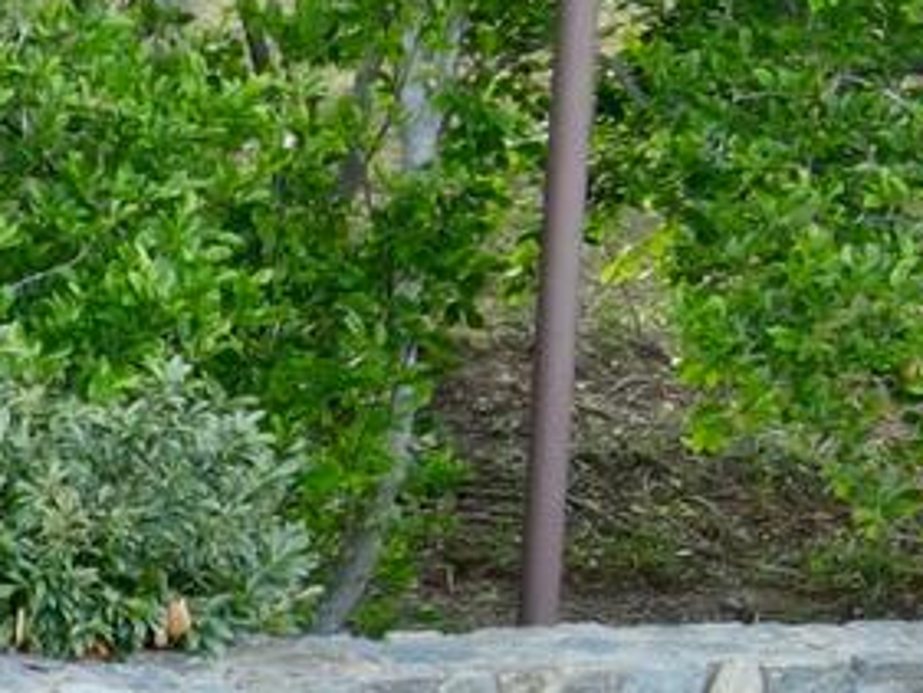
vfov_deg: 8.4
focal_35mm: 175
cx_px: -1343
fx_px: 4668
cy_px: 829
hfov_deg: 9.8
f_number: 2.8
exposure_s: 1/15
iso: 110
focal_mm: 4.5
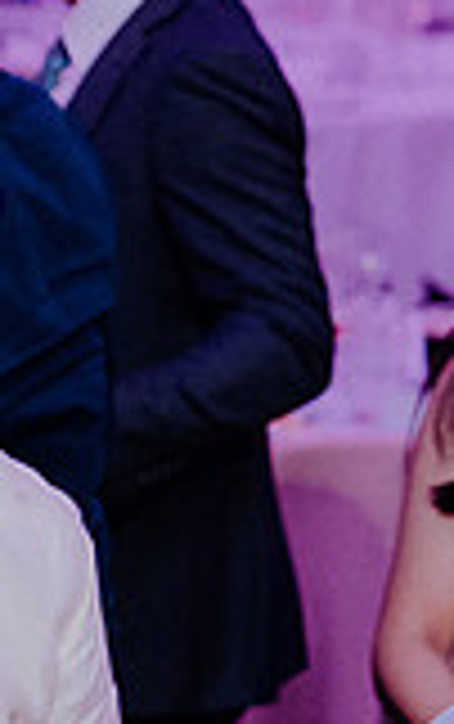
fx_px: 5074
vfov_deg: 8.1
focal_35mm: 257
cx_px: -27
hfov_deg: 5.1
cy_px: 564
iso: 3200
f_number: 3.5
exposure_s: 1/160
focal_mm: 70
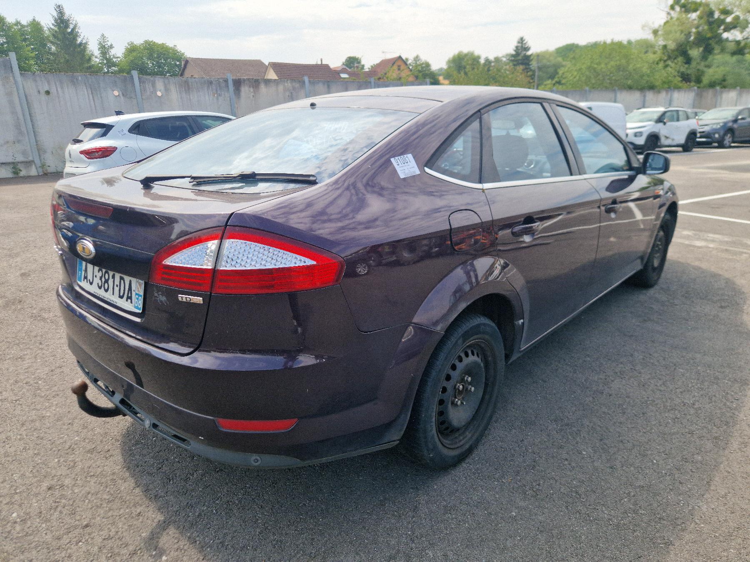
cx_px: 375
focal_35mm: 23
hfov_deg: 73.9
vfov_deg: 58.9
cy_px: 281
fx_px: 498
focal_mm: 5.4
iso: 50
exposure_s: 1/833
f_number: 1.8
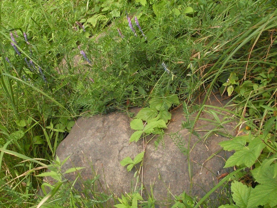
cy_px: 104
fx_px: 304
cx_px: 138
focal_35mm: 38
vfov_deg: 37.7
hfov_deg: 49.0
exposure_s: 1/90
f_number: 8.4
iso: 400
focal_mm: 6.3
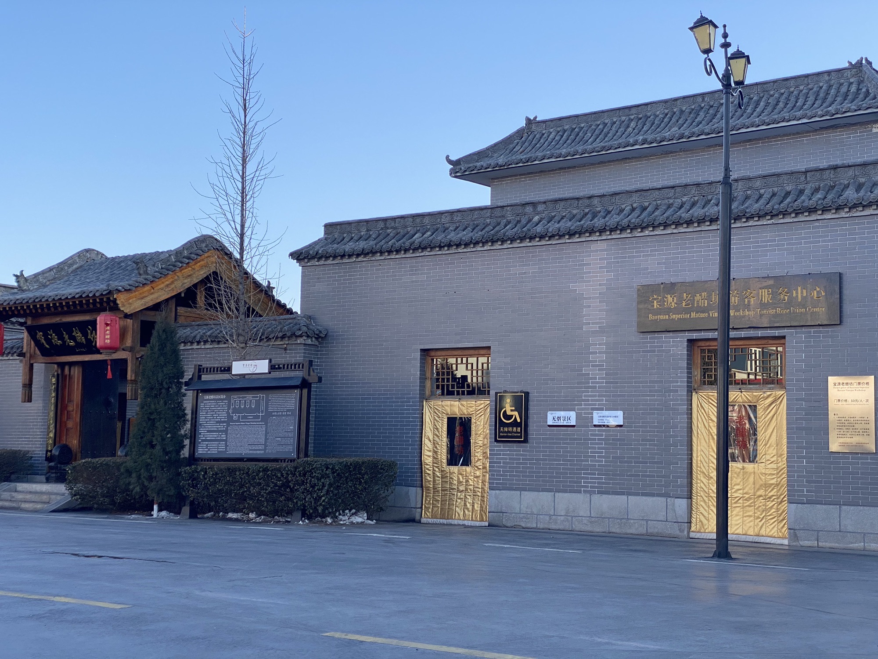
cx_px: 439
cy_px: 330
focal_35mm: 52
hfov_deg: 36.8
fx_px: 1319
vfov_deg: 28.0
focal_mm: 6
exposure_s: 1/558
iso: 20
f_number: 2
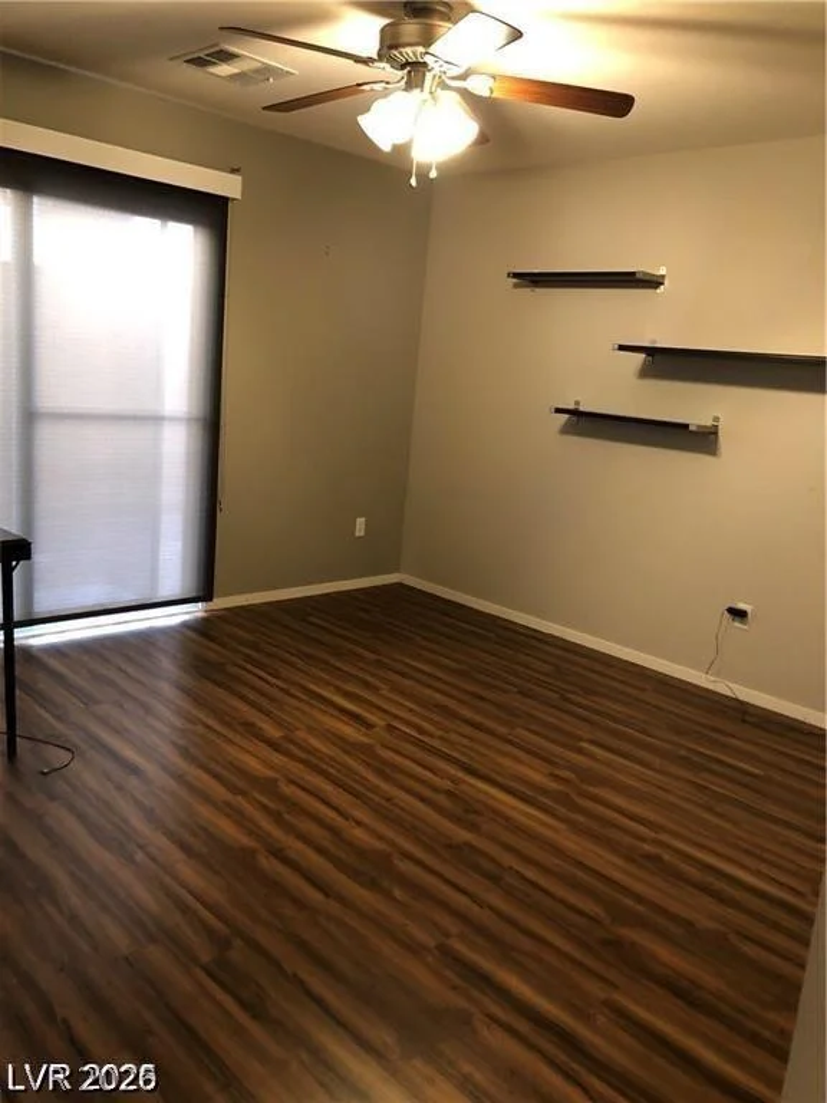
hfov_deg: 49.7
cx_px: 414
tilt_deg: -12.2
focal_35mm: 28
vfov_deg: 63.4
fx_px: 892
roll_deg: -5.1
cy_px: 552
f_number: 1.8
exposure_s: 1/6
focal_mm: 3.99
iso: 80
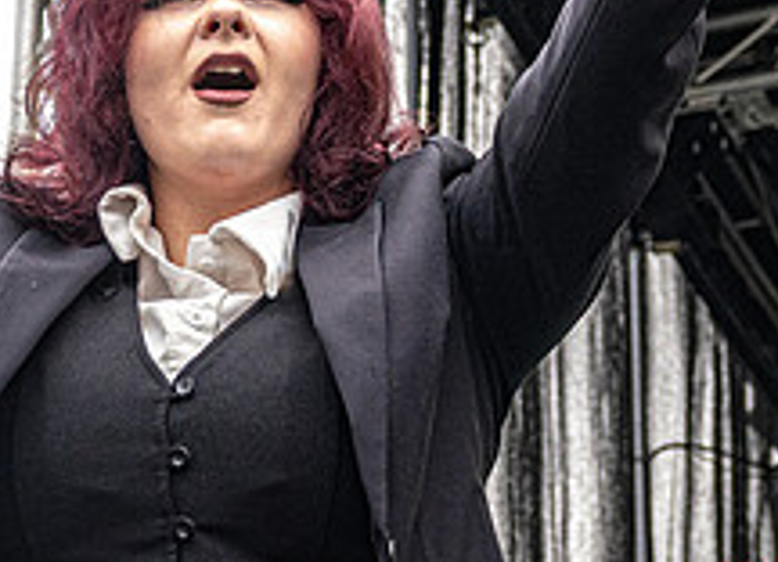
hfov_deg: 11.7
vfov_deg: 8.5
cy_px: 146
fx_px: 3793
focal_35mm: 171
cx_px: 275
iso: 800
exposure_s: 1/1000
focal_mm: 31
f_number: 4.5
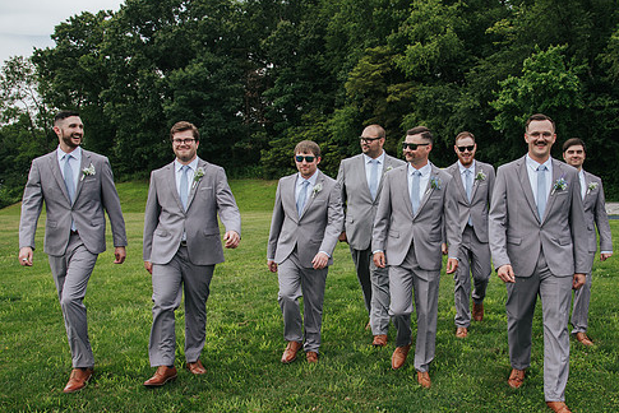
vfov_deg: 32.7
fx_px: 705
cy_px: 212
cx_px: 381
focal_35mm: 41
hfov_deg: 47.0
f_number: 8
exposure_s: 1/250
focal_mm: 30
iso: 280
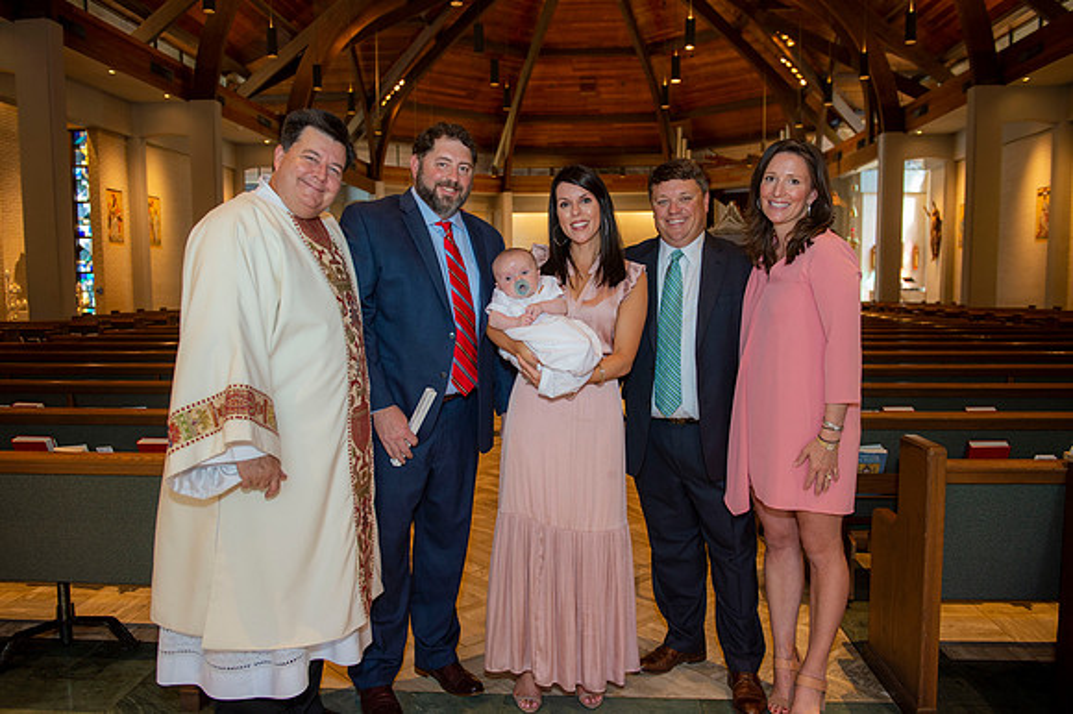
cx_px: 536
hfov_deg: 65.5
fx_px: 834
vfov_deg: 46.4
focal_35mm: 28
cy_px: 357
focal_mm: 28
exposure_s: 1/100
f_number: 3.5
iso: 1000
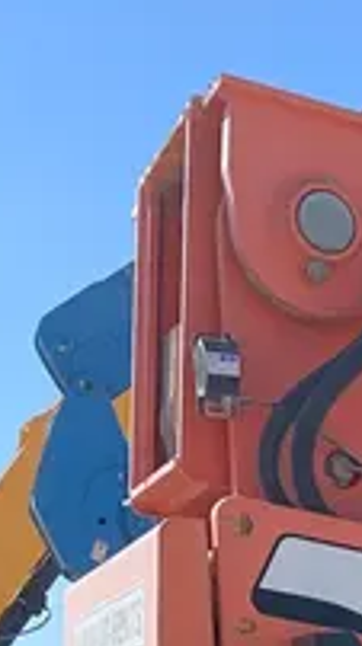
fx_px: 1765
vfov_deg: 17.3
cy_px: 1134
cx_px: 846
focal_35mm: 103
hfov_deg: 10.3
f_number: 1.8
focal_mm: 4.25
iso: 25
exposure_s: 1/1190
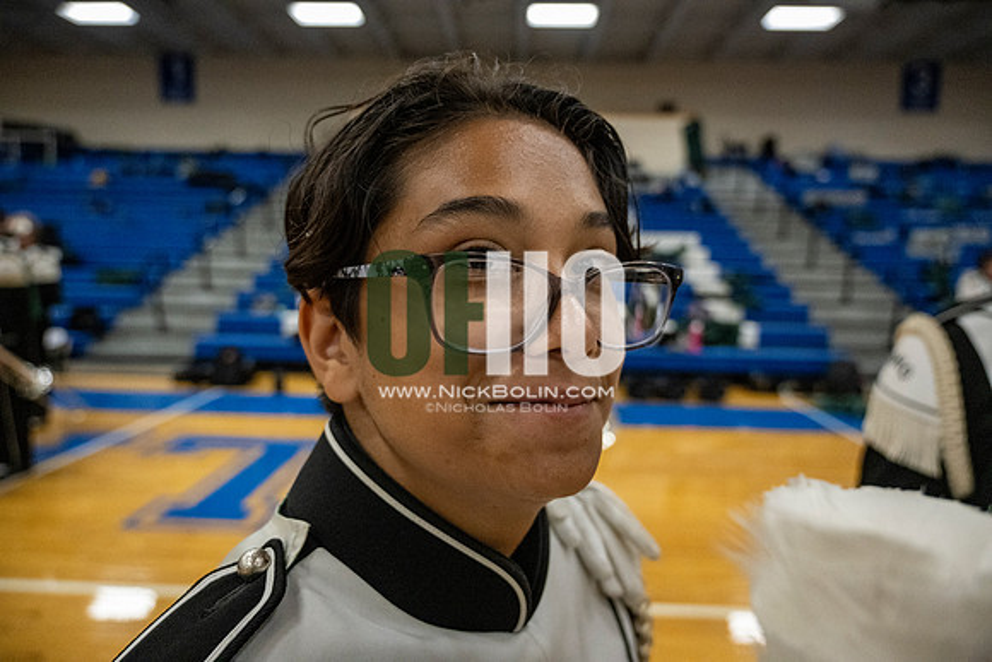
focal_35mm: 24
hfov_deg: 73.7
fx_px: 661
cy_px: 331
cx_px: 496
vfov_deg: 53.2
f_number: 4
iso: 8000
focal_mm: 24
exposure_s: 1/800
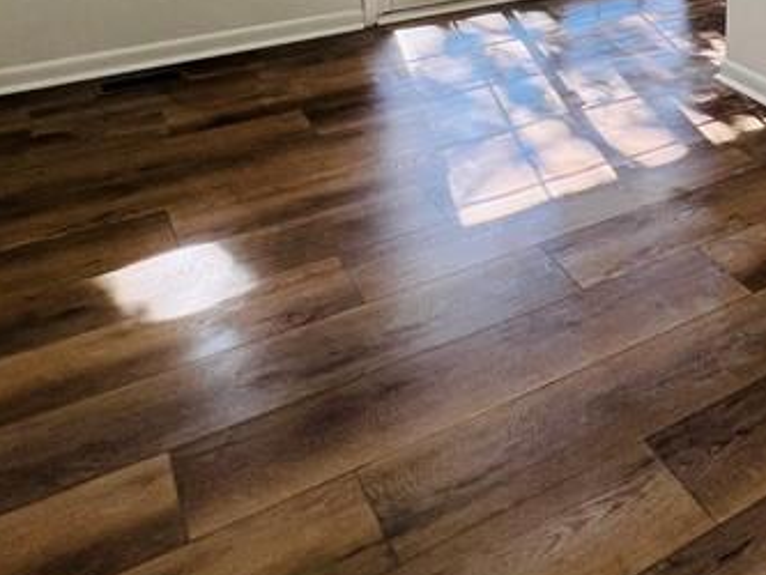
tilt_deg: -7.8
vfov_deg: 29.4
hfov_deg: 43.6
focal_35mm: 40
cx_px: 656
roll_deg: -0.9
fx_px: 885
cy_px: -163
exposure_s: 1/120
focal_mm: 1.57
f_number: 1.8
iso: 100
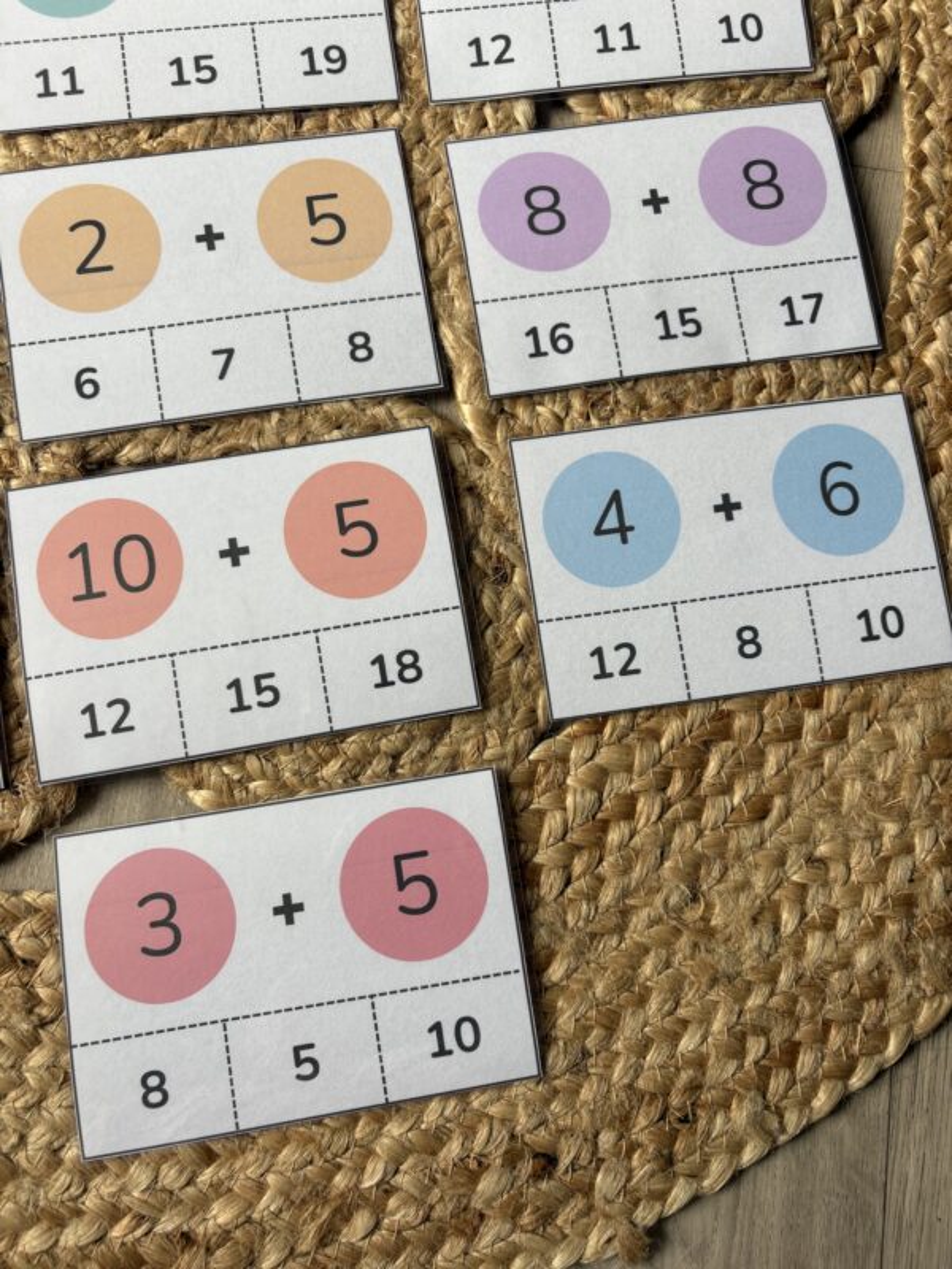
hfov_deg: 53.1
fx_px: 953
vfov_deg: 67.3
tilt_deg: -80.1
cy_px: 634
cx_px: 476
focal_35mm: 26
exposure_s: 1/160
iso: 32
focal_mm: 5.96
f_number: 1.6
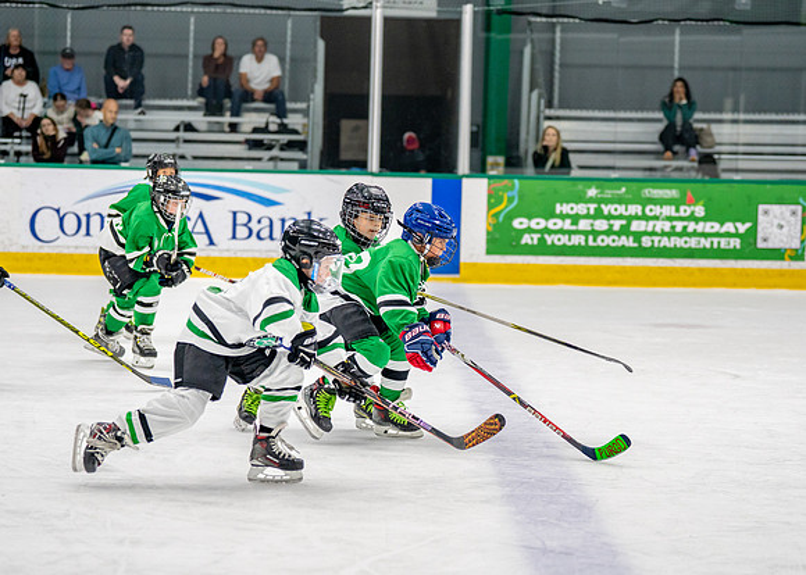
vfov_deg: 12.6
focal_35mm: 114
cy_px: 276
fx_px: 2613
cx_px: 420
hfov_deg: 17.5
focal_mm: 87
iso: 1000
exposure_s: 1/1250
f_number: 2.8
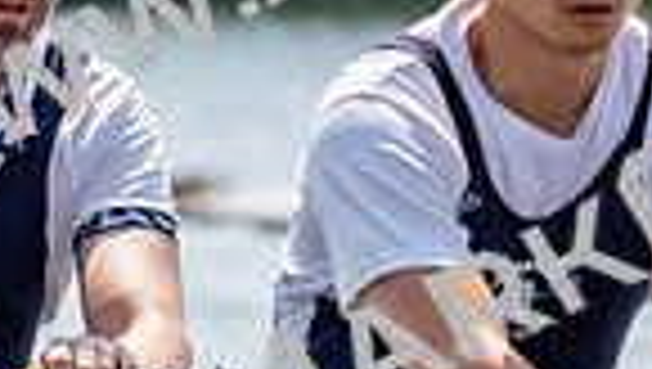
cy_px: 290
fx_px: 22625
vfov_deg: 0.9
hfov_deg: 1.6
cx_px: -495
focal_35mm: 1307
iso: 250
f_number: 6.3
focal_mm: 312
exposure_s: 1/1600
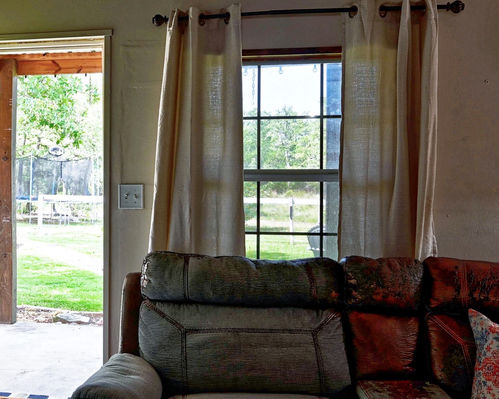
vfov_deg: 34.1
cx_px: 92
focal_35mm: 44
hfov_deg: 40.1
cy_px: 186
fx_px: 650
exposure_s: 1/20
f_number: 8
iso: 400
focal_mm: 24
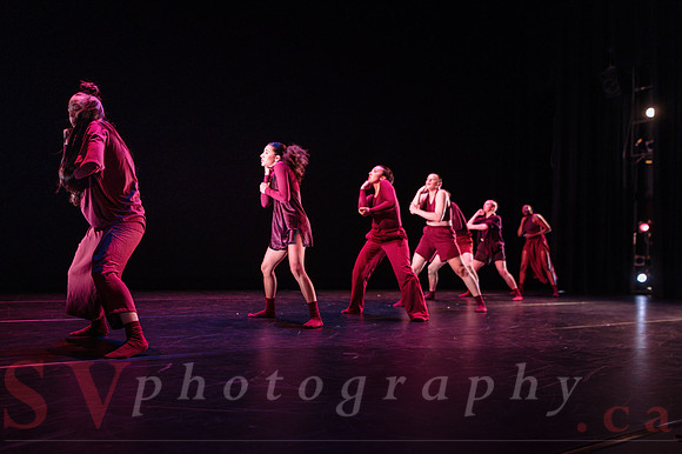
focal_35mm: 31
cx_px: 313
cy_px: 252
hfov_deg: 61.0
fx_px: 577
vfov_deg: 42.8
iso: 2000
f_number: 2.8
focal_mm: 26
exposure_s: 1/200
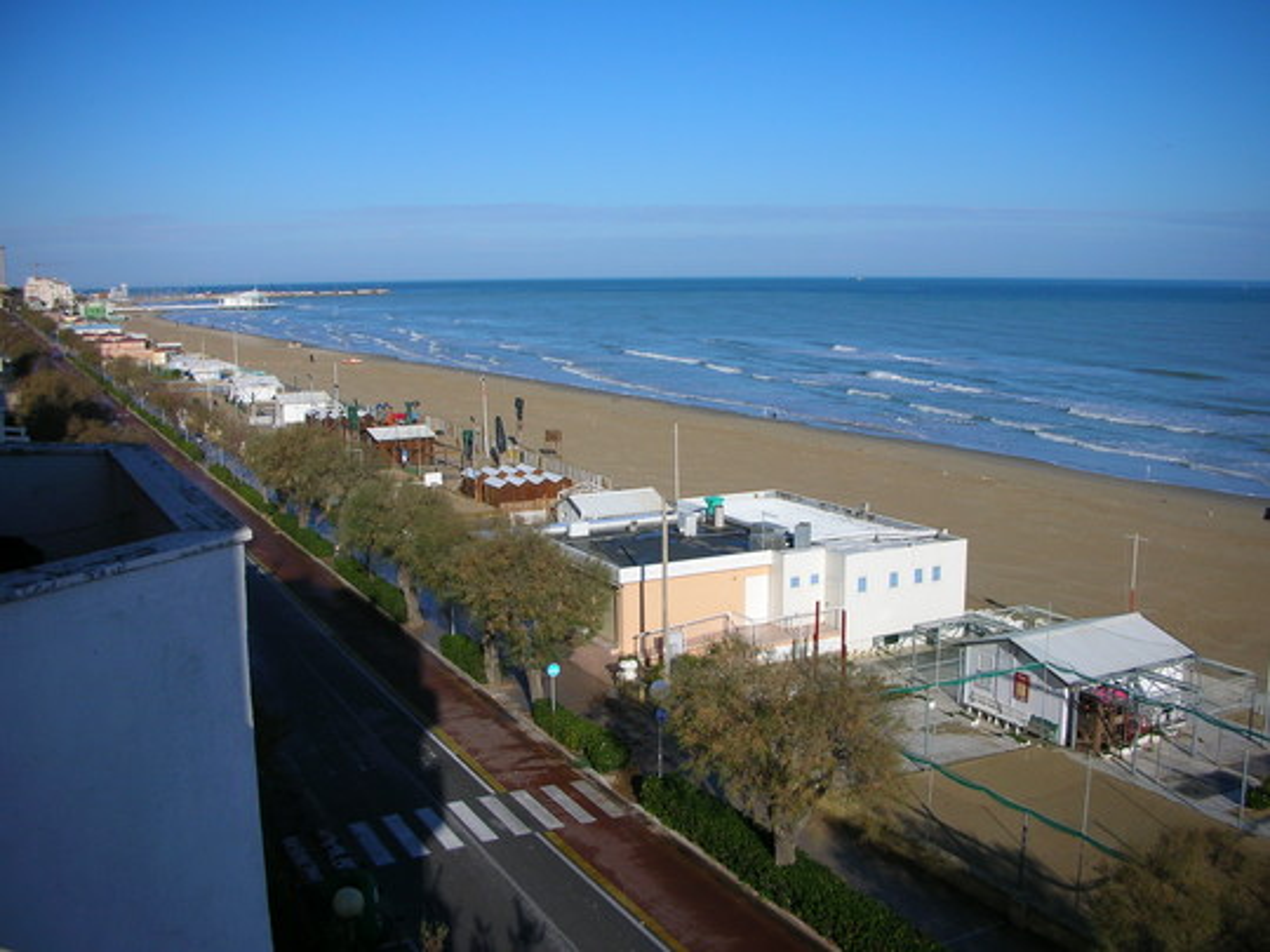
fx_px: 1284
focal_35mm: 35
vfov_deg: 40.7
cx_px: 635
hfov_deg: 52.6
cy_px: 476
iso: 50
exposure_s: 1/178
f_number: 8.5
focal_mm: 5.8
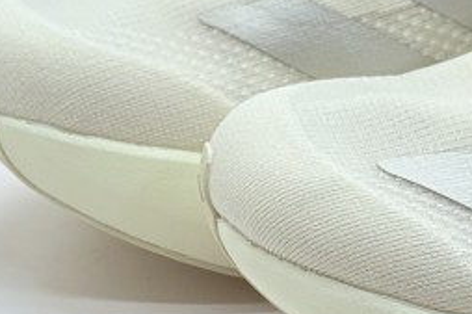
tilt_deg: -25.1
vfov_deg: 16.2
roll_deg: +1.8
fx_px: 1101
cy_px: 143
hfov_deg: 24.1
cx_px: 326
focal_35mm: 84
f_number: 1.78
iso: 64
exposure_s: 1/719
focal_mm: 6.76
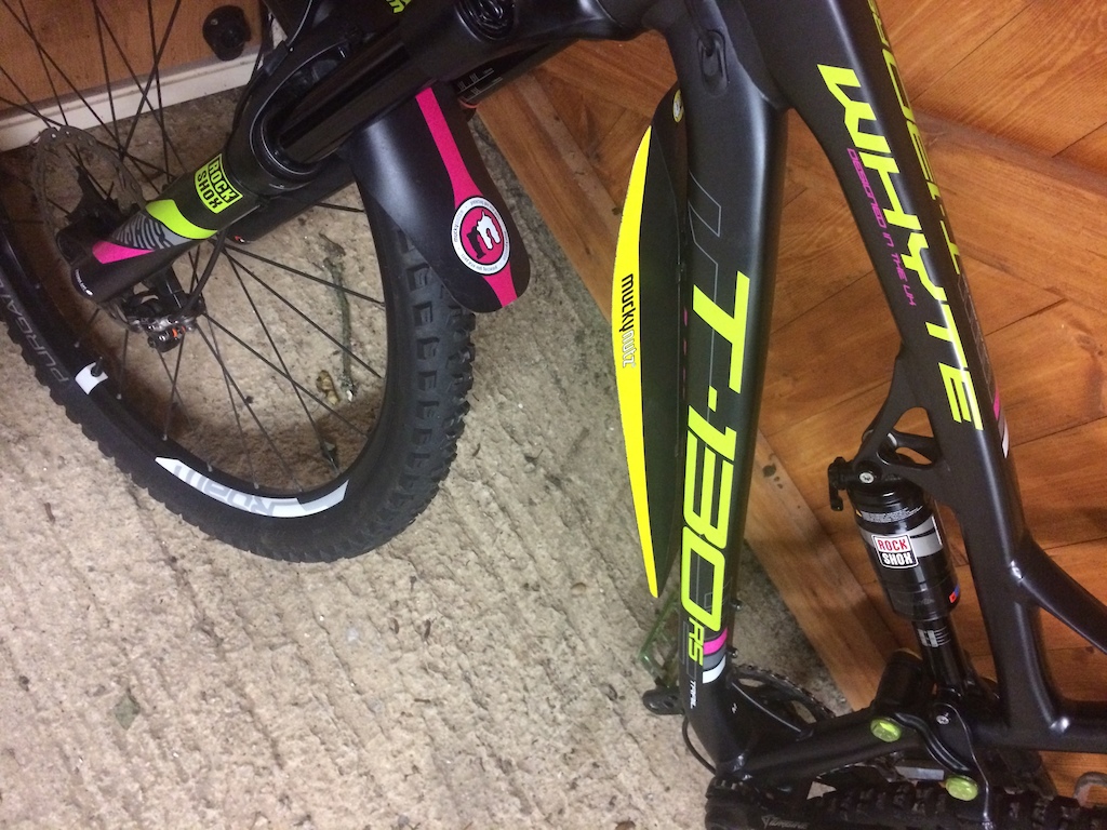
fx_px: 927
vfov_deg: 48.2
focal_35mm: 29
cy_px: 415
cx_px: 554
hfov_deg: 61.7
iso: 400
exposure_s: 1/17
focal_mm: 4.15
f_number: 2.2
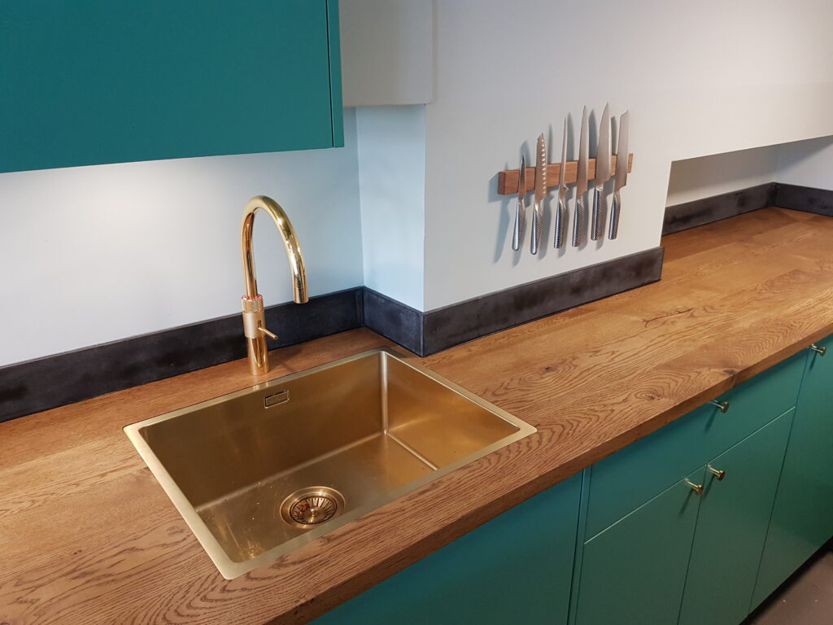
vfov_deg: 53.1
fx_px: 626
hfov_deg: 67.3
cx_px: 416
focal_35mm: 26
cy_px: 312
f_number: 1.7
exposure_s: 1/50
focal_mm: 4.2
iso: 160
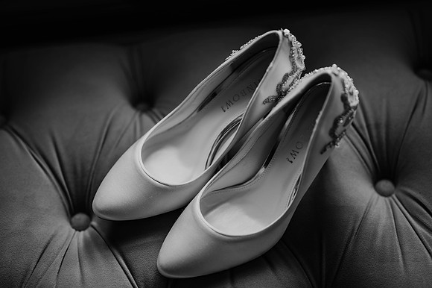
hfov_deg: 23.9
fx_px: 1019
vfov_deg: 16.1
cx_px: 216
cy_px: 144
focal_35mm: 85
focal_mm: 85
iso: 100
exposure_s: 1/125
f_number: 1.8
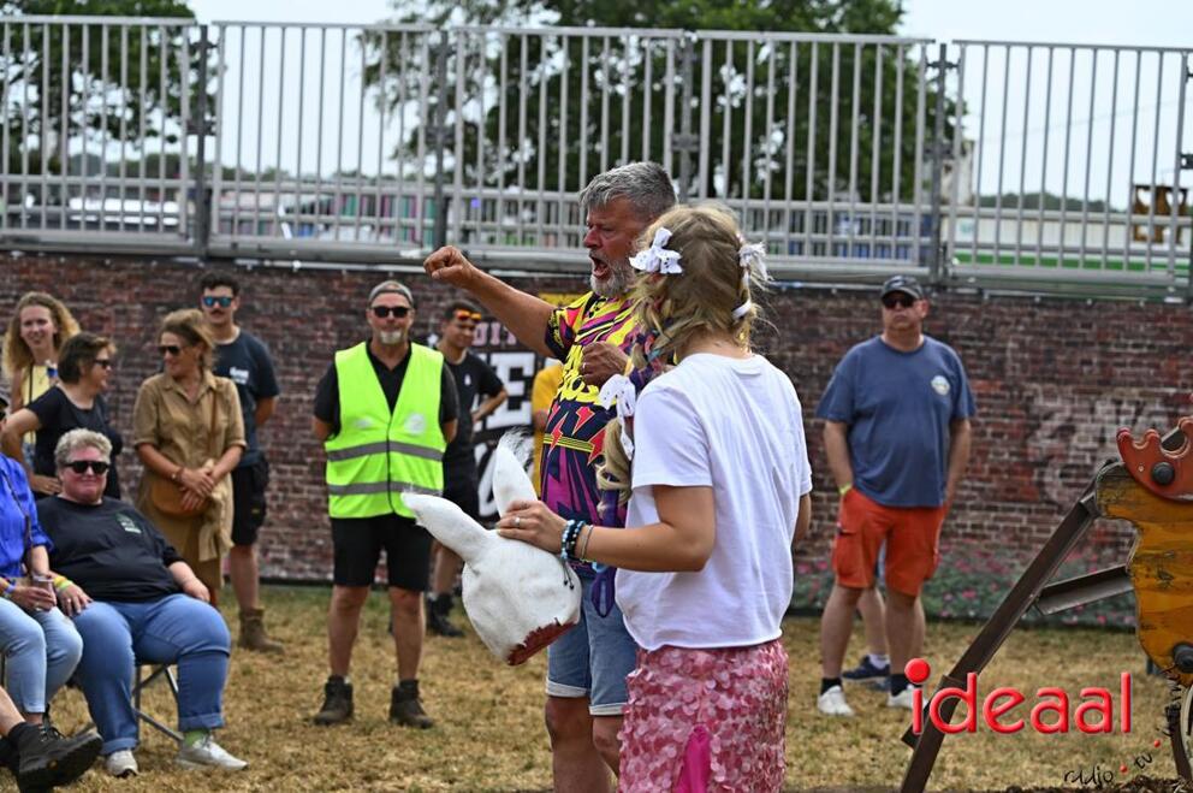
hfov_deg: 20.4
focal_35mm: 100
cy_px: 396
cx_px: 596
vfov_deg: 13.7
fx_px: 3310
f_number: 5.6
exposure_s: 1/250
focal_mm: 100
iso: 100
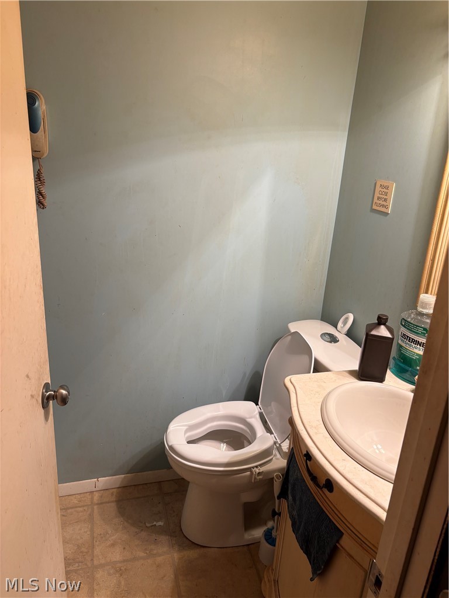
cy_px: 299
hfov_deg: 53.1
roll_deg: -2.4
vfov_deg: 67.3
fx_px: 450
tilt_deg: -18.5
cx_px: 224
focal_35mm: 26
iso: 100
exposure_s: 1/60
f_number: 1.6
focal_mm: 5.96
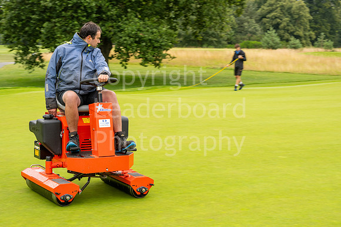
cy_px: 114
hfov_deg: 29.8
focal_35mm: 68
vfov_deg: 20.2
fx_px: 640
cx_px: 170
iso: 250
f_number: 6.3
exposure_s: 1/125
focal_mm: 64
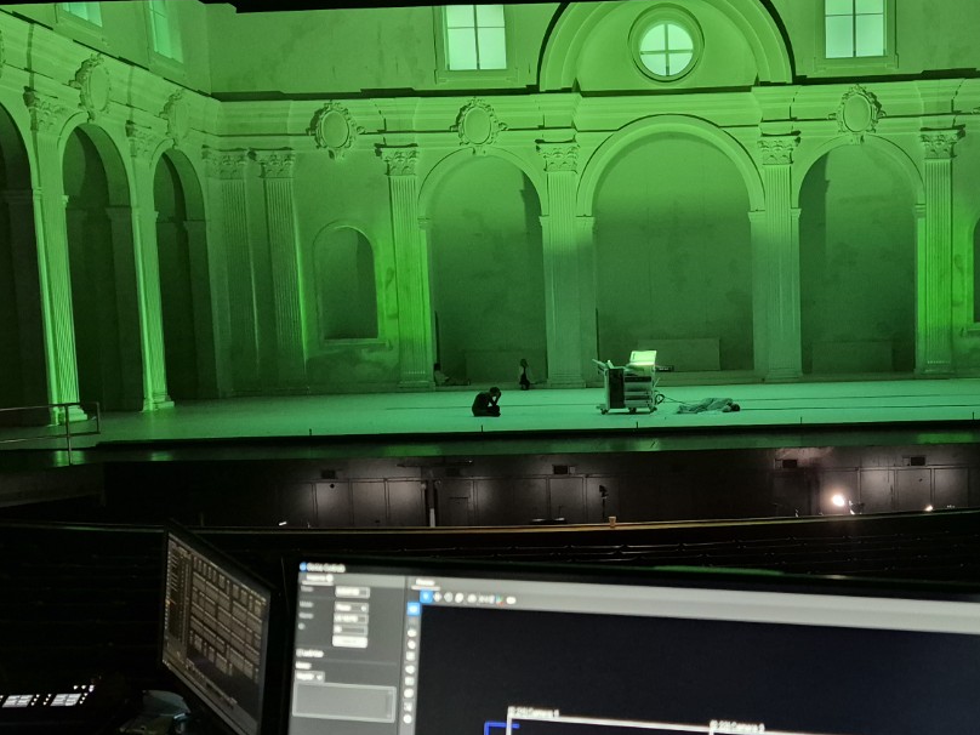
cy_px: 422
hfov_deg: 44.7
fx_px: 1161
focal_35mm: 41
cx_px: 697
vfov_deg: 35.1
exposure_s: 1/25
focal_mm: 5.4
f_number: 1.8
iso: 1600
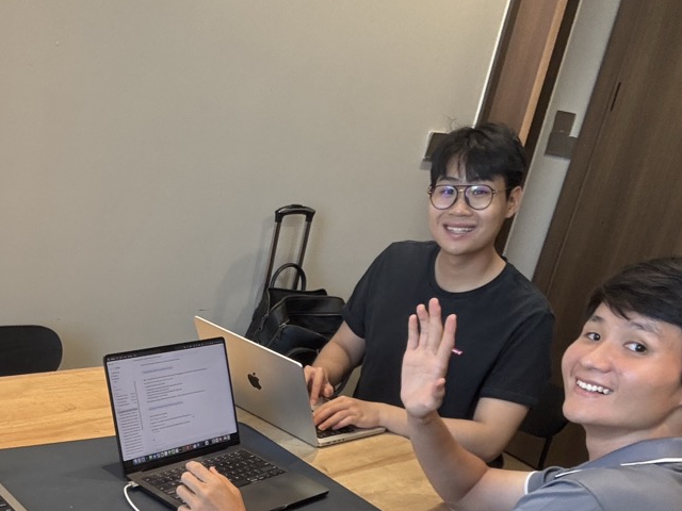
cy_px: 469
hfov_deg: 40.3
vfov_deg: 30.0
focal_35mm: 46
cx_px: 185
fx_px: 906
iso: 160
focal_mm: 2.69
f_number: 1.9
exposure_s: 1/50
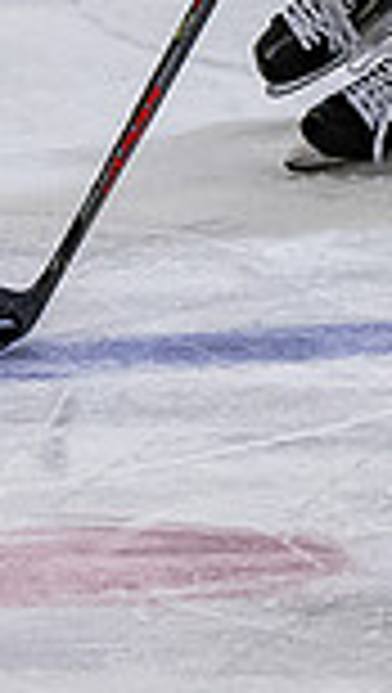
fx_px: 16134
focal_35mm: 876
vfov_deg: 2.5
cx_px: 392
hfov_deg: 1.4
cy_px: -393
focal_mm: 105
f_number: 3.5
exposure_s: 1/800
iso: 1100
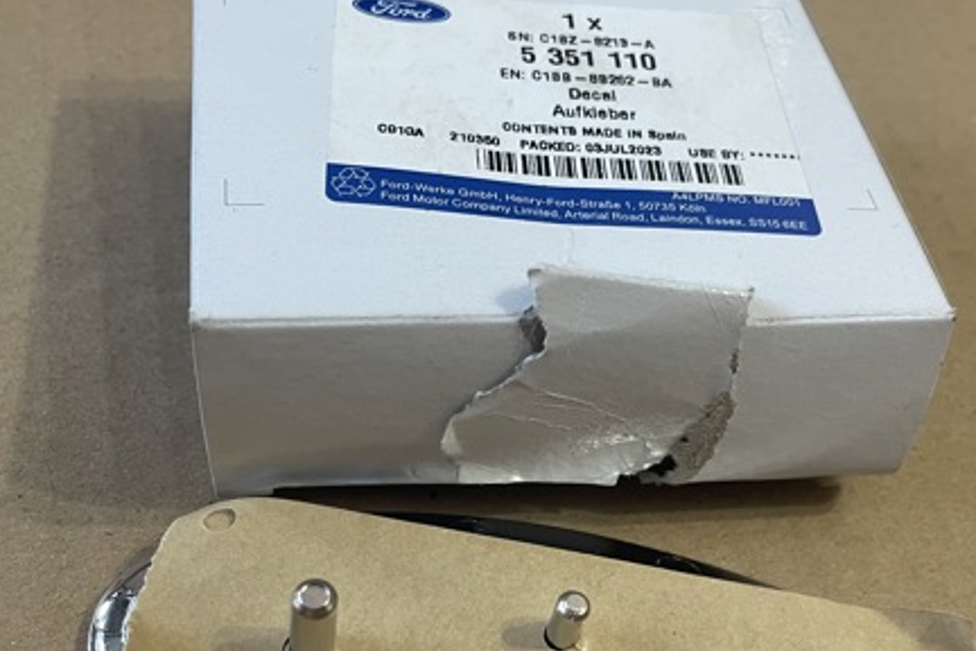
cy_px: 422
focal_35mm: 40
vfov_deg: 33.2
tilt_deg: -51.8
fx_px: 1084
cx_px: 477
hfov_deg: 48.5
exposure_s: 1/77
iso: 125
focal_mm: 4.2
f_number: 1.6
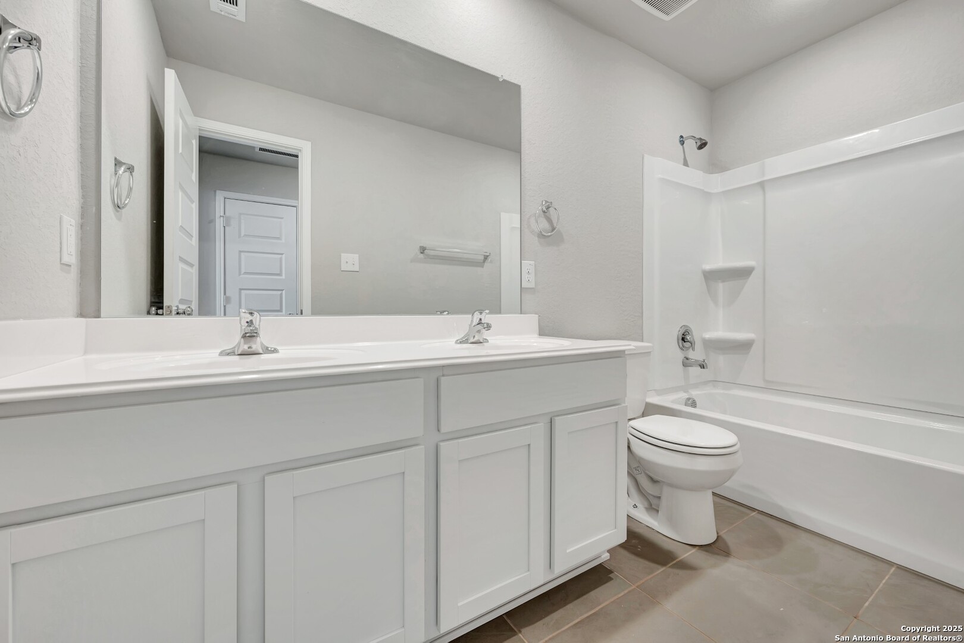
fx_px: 375
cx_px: 482
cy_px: 322
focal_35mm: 14
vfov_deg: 81.2
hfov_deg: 104.3
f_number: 9
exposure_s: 1
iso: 100
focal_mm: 14
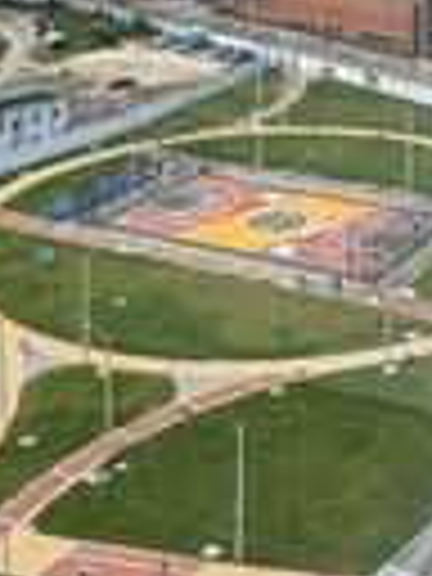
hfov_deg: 19.4
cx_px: 459
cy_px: -52
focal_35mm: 73
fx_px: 1215
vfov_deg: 24.9
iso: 50
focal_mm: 2.22
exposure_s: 1/1506
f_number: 2.2
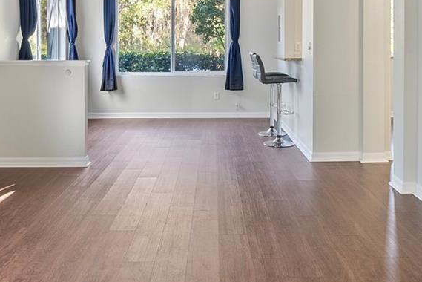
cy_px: 47
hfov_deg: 43.5
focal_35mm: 45
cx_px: 229
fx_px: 528
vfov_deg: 29.1
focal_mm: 16
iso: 250
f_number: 8
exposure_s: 1/3
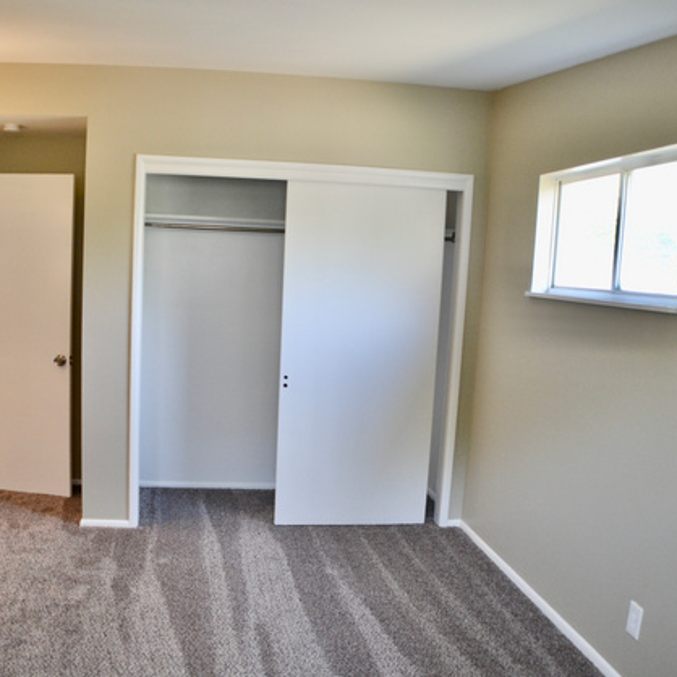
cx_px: 283
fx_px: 863
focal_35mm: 39
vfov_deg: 42.8
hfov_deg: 42.7
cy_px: 341
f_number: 3.8
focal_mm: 20
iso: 500
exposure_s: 1/60
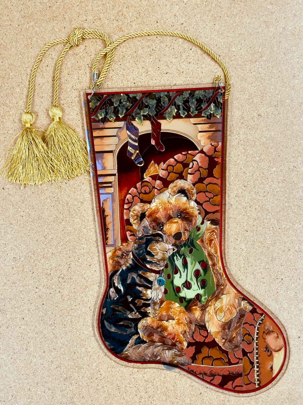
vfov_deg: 39.7
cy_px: 202
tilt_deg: -86.5
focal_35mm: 48
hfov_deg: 30.3
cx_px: 152
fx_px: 560
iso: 160
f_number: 1.78
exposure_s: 1/120
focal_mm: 6.76
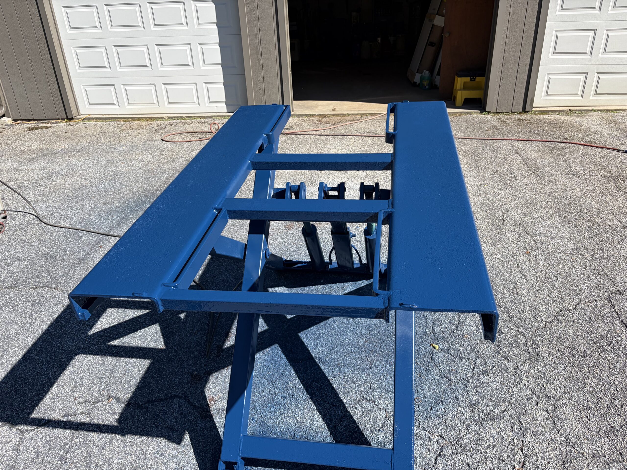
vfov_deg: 53.1
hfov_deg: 67.3
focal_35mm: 26
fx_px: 471
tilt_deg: -25.2
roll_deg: +0.9
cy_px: 235
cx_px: 314
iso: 50
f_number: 1.6
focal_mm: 5.96
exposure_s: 1/2451
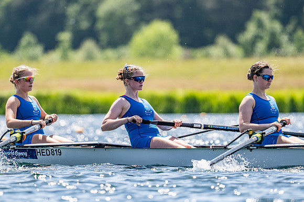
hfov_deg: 3.4
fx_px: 5064
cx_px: 152
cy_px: 101
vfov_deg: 2.3
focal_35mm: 600
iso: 250
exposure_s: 1/2500
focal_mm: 400
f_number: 4.5
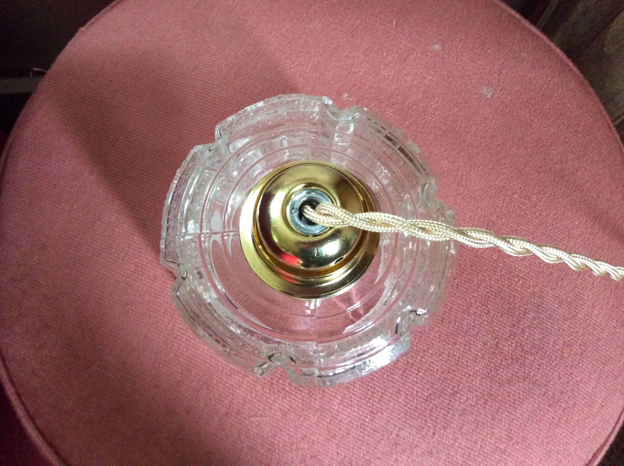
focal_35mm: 32
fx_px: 576
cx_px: 312
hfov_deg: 56.9
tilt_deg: -77.7
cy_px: 233
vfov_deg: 44.1
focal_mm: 3.3
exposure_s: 1/20
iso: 320
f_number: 2.4
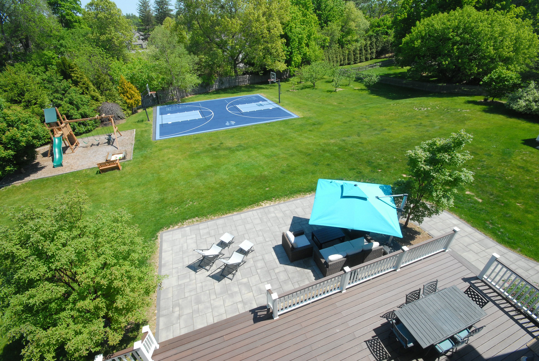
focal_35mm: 15
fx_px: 225
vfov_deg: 77.5
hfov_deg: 100.3
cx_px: 270
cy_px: 180
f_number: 14
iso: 400
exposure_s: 1/125
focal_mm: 10
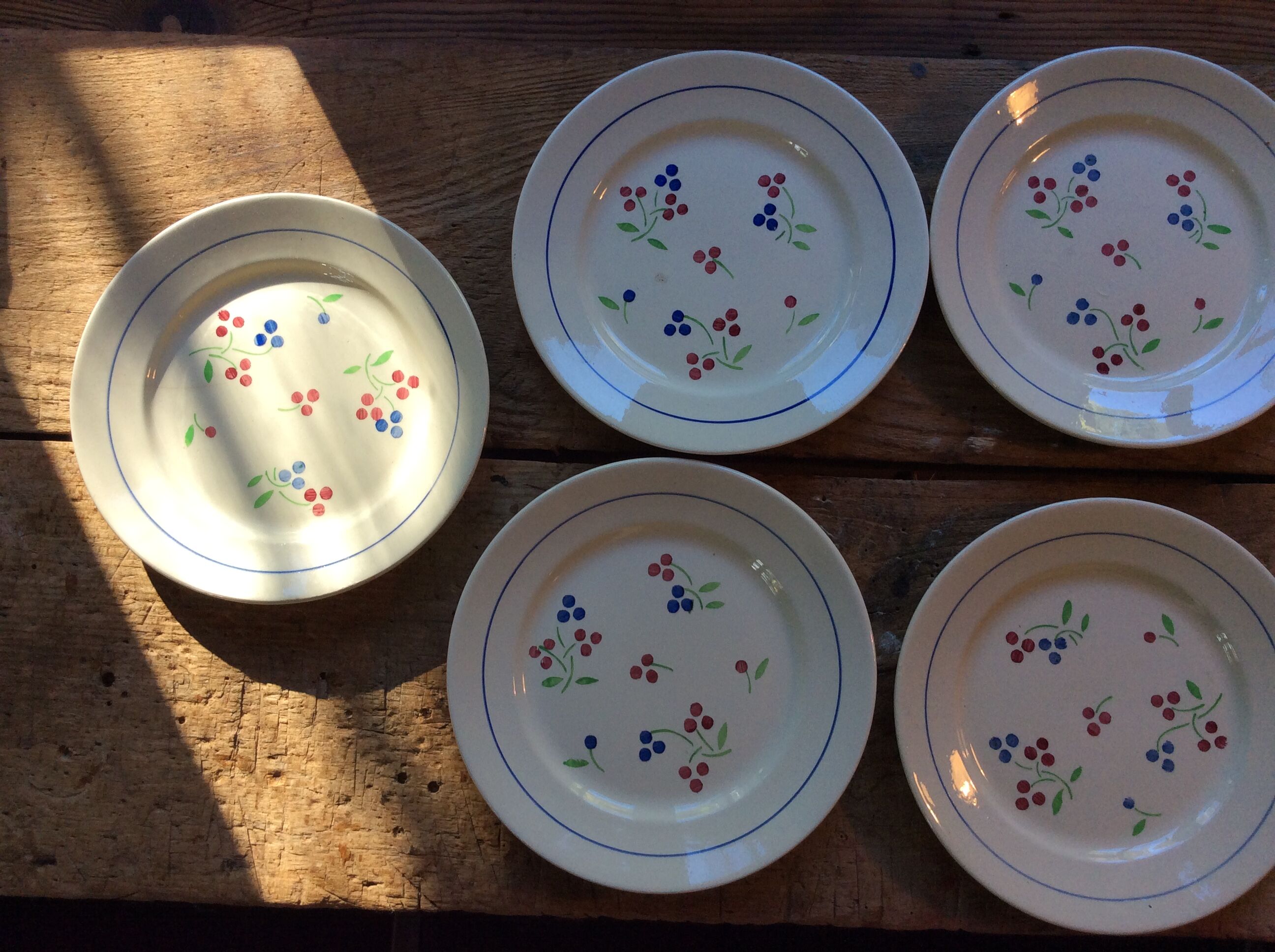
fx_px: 1177
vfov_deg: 44.1
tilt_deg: -83.3
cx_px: 638
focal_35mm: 32
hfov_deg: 56.9
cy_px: 476
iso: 50
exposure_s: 1/100
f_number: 2.4
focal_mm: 3.3
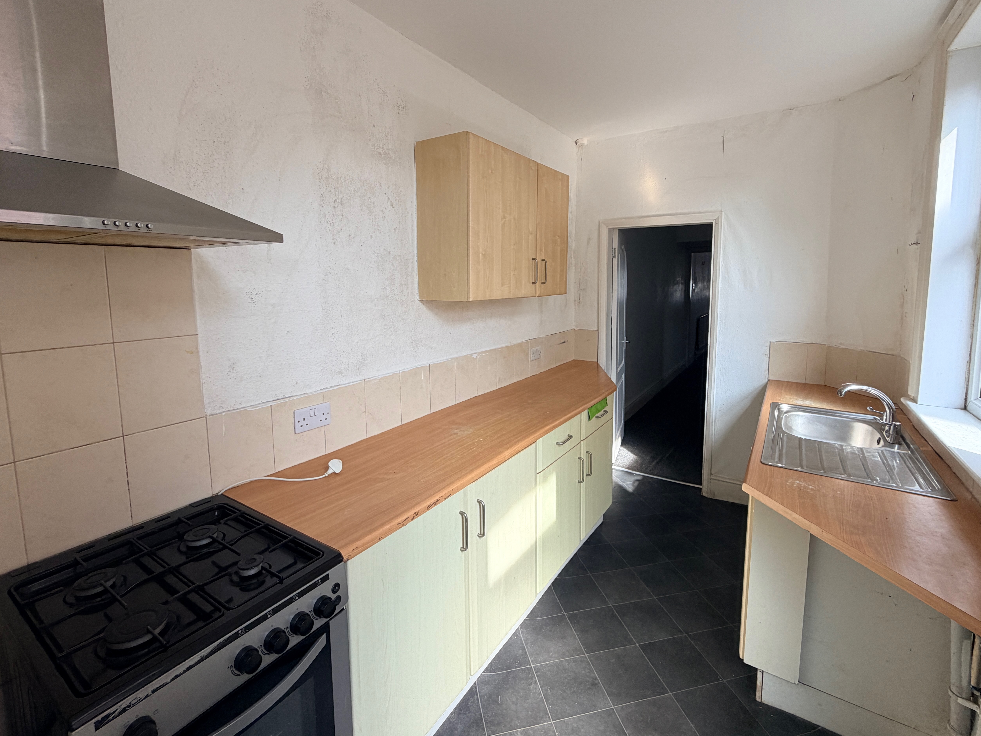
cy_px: 327
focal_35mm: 16
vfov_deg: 77.8
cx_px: 500
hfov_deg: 94.5
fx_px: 453
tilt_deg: -6.1
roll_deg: +0.7
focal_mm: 2.22
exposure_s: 1/121
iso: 64
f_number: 2.2
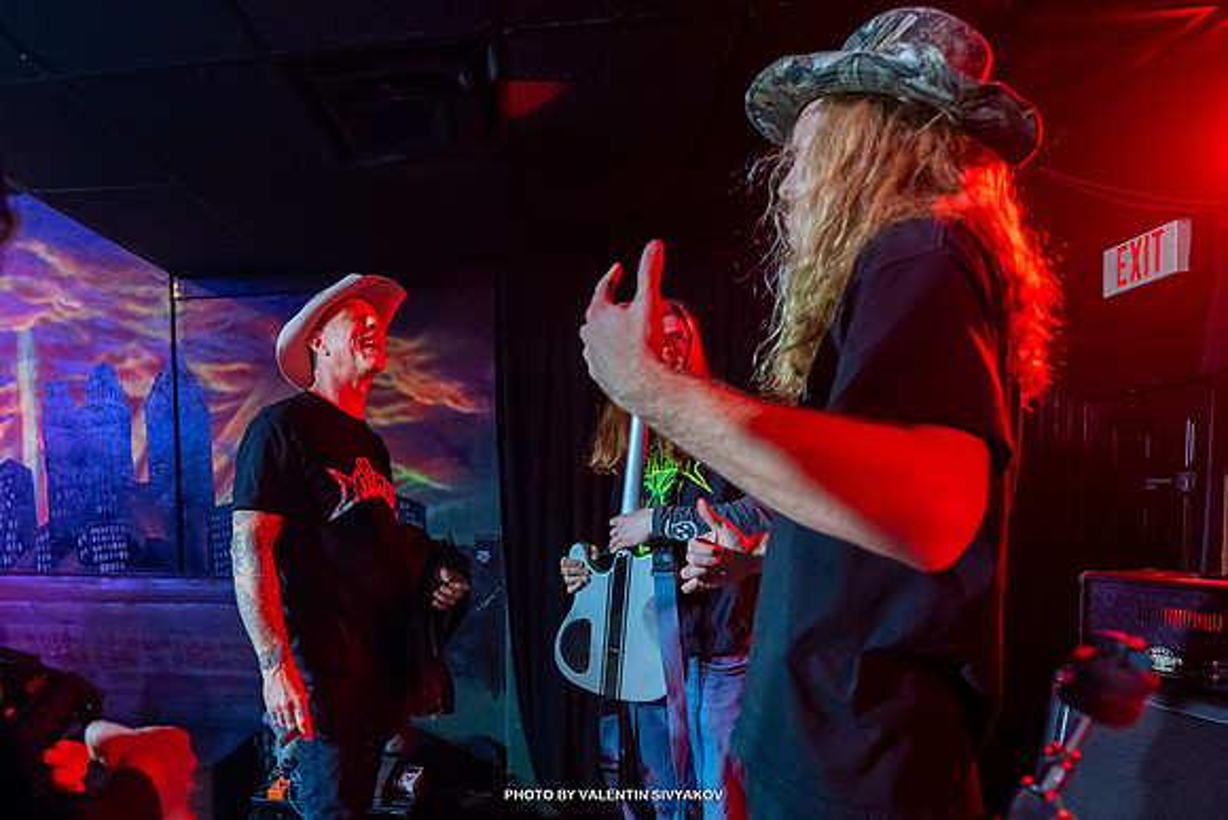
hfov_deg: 86.8
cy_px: 519
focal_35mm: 19
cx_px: 493
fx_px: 637
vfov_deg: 64.4
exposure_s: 1/250
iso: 3200
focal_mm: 14
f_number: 2.8
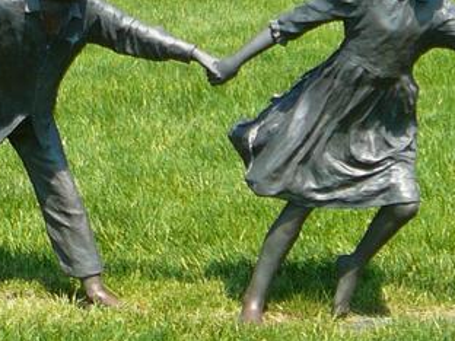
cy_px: -3
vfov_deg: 12.7
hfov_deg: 17.1
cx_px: 210
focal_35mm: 115
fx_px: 1512
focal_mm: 5.2
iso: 80
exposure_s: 1/800
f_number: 2.8
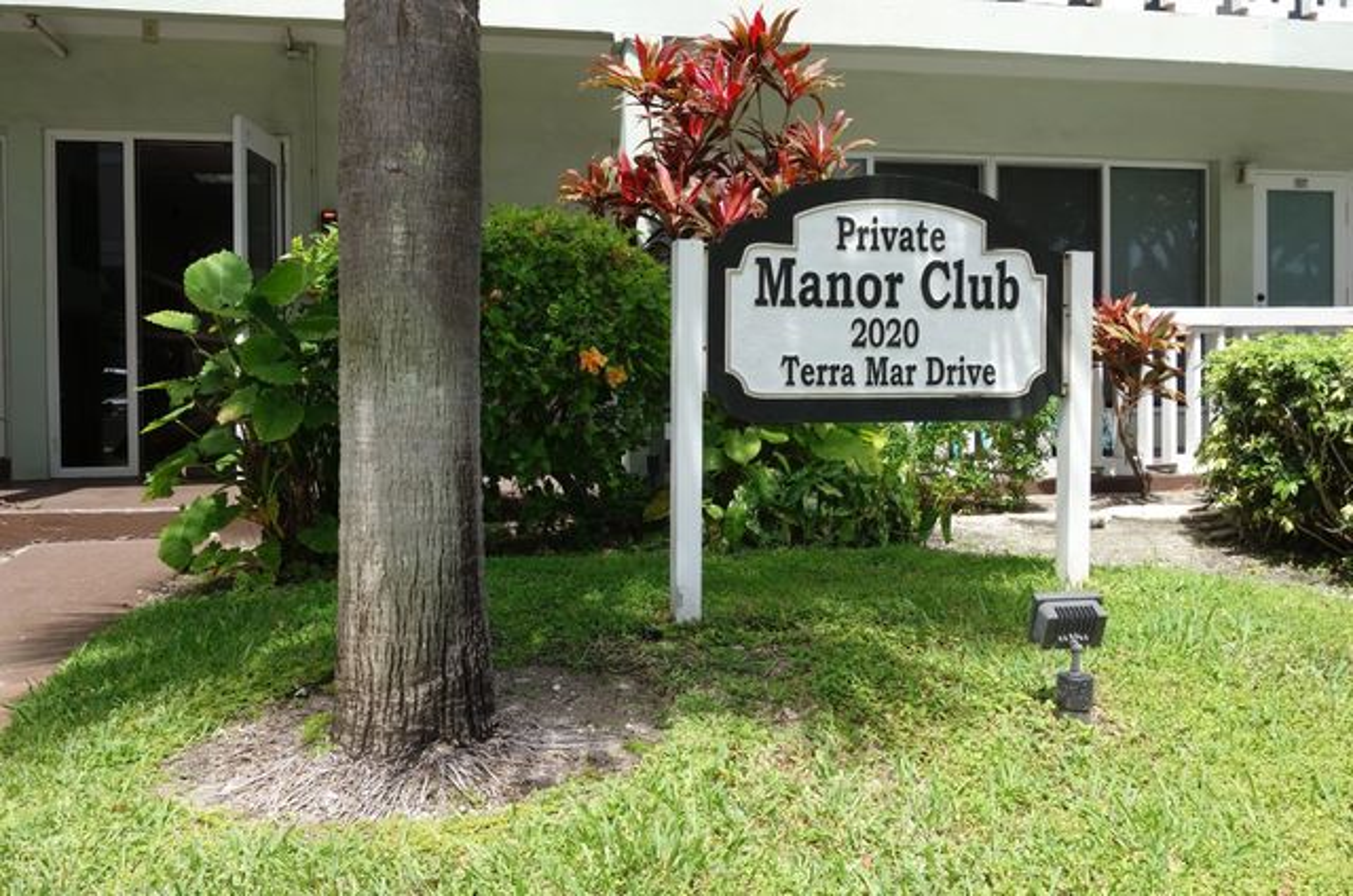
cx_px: 676
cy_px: 448
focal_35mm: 28
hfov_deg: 65.6
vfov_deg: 46.2
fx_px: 1050
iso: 125
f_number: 5.6
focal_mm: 10.4
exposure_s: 1/200
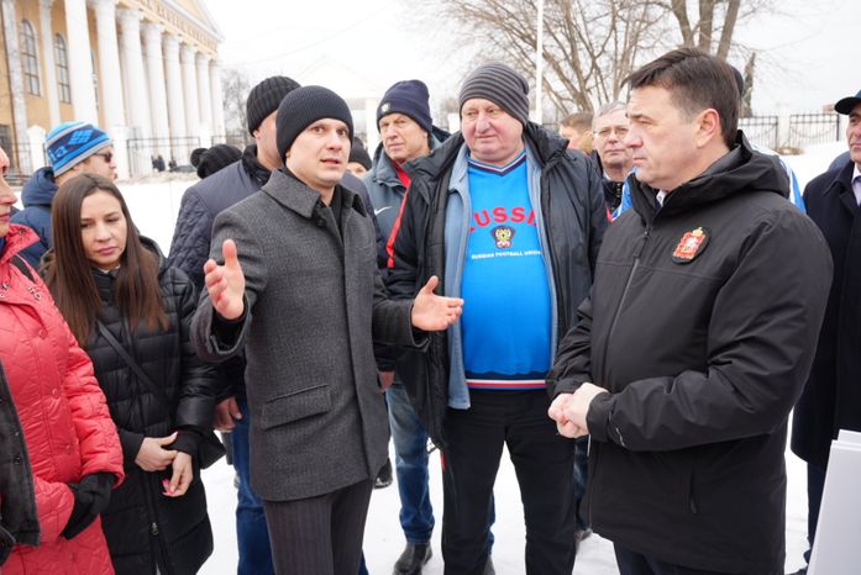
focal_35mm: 30
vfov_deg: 43.7
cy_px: 288
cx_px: 430
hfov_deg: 61.9
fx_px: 718
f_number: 6.3
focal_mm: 30
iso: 500
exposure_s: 1/100
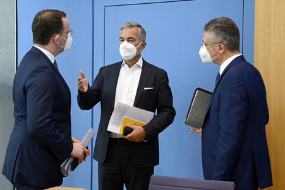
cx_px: 142
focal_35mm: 68
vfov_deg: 20.0
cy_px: 95
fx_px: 538
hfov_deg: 29.7
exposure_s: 1/400
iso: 1600
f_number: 5.6
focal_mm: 68
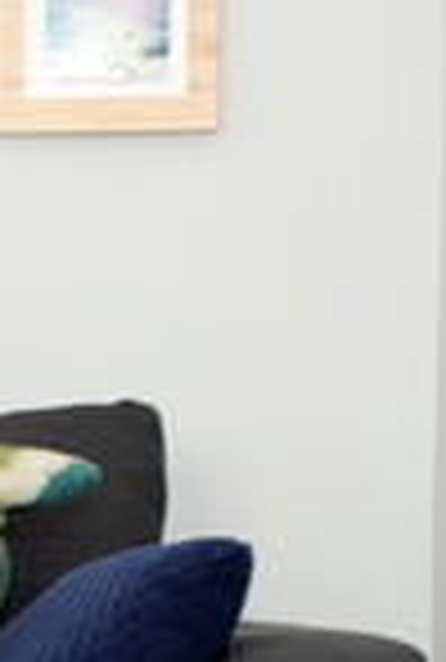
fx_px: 3008
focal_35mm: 163
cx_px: -255
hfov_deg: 8.3
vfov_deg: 12.3
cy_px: 761
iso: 100
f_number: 4.2
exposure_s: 2
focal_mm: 32
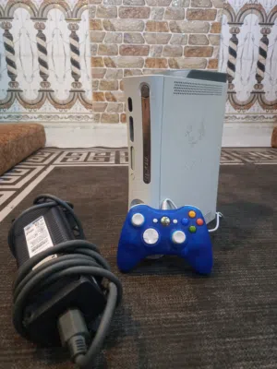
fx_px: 245
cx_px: 138
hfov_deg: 58.9
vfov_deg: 73.9
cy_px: 184
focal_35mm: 23
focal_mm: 5.25
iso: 4006
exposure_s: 1/33.3
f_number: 1.7
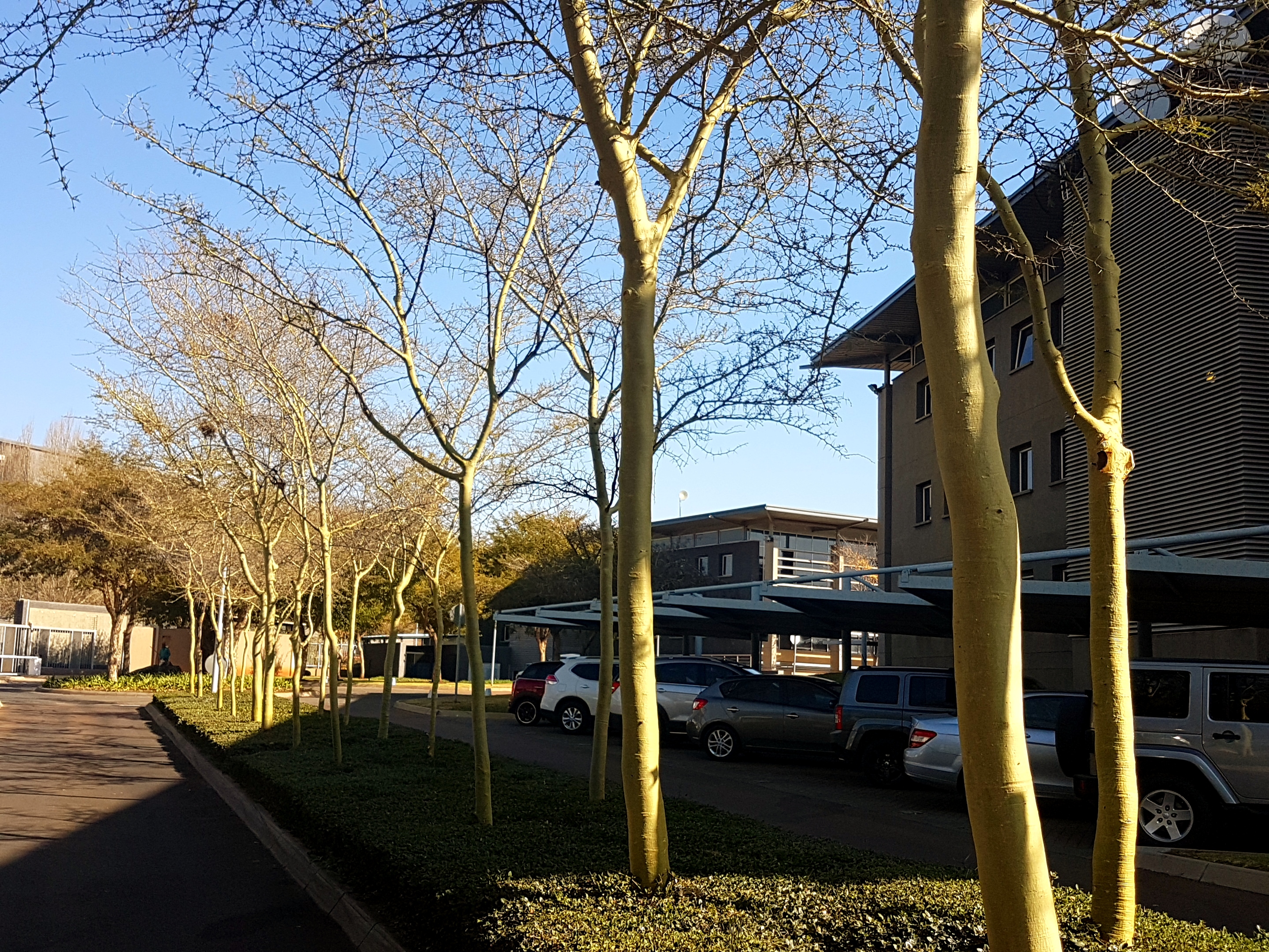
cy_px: 476
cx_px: 634
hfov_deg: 67.3
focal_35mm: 26
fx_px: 953
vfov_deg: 53.1
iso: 40
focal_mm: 4.2
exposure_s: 1/1156
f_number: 1.7
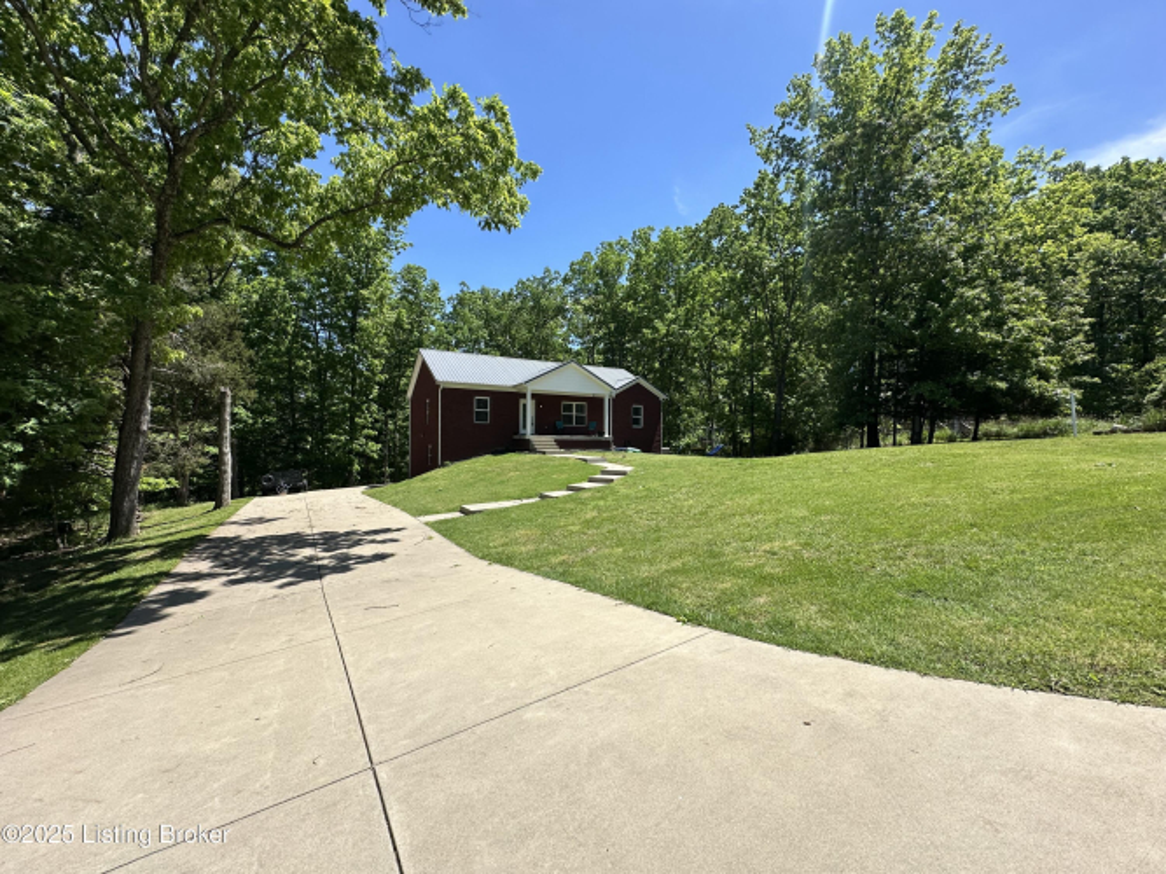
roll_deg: -0.6
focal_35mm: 14
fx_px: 471
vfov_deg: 85.7
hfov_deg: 102.1
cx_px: 583
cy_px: 437
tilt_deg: +1.0
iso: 50
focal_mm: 2.22
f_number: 2.2
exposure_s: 1/1335
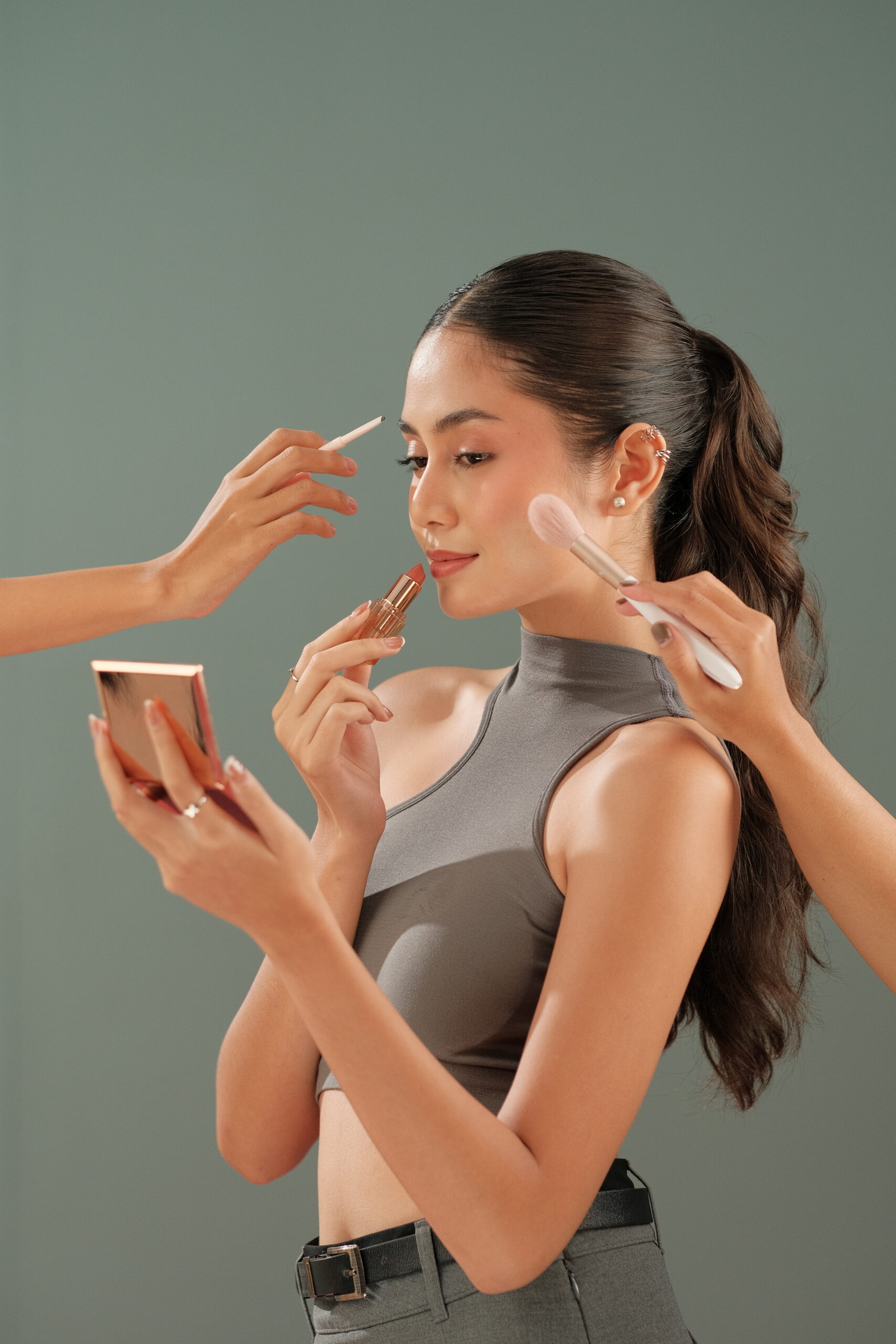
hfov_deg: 10.2
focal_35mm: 135
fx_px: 5039
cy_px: 672
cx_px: 448
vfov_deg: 15.2
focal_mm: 90
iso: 640
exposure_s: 1/1000
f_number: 2.2
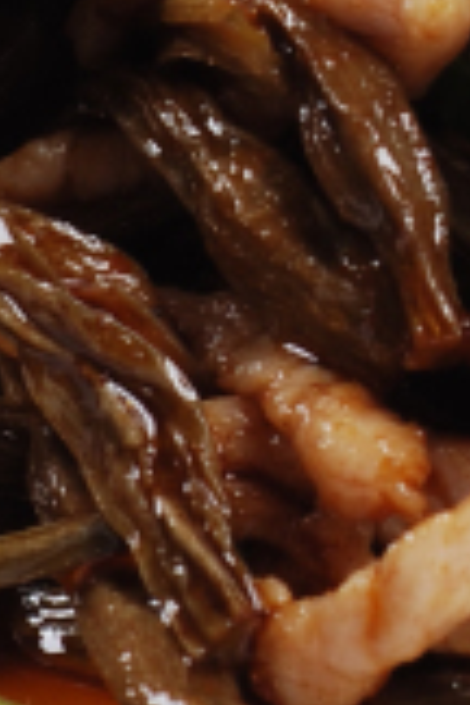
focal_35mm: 474
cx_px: 679
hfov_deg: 2.9
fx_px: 9282
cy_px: -215
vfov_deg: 4.3
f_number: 9
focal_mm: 50
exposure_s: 1/160
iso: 100
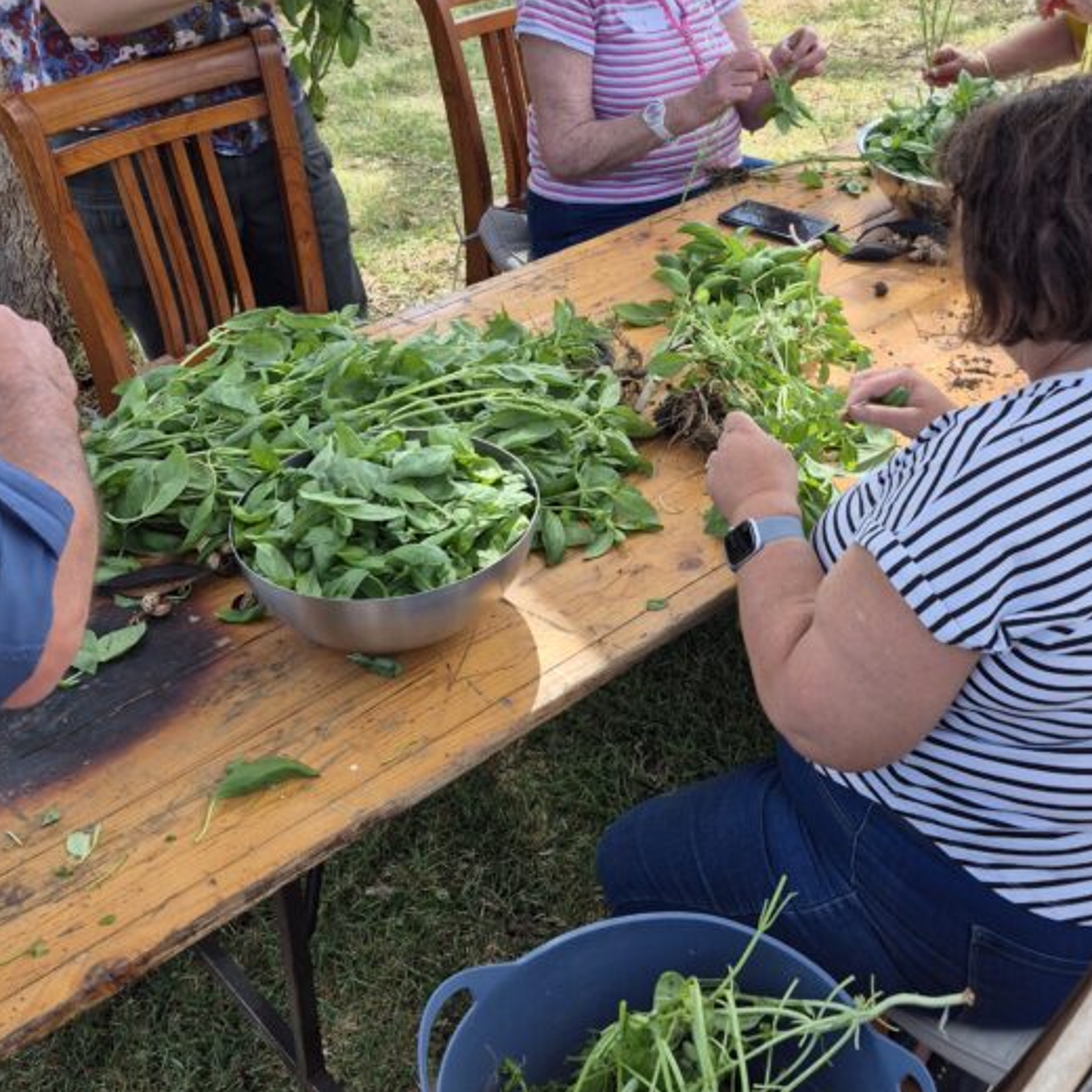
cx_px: 731
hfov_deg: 41.3
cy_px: 395
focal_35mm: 40
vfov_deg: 41.5
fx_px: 1428
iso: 25
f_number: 1.8
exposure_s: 1/806
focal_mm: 5.4
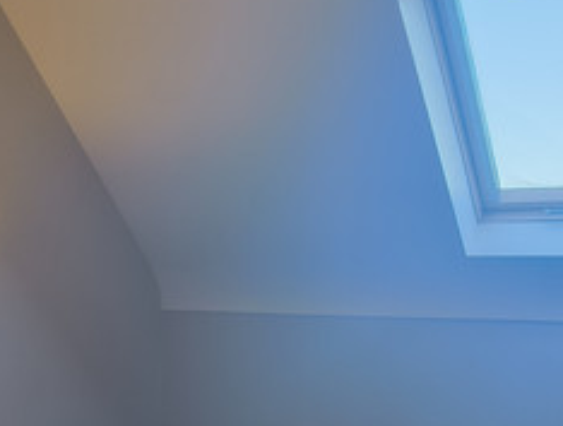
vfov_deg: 19.3
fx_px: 1158
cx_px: -12
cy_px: 544
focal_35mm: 71
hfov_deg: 25.8
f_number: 1.87
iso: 524
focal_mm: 5.56
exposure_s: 1/100
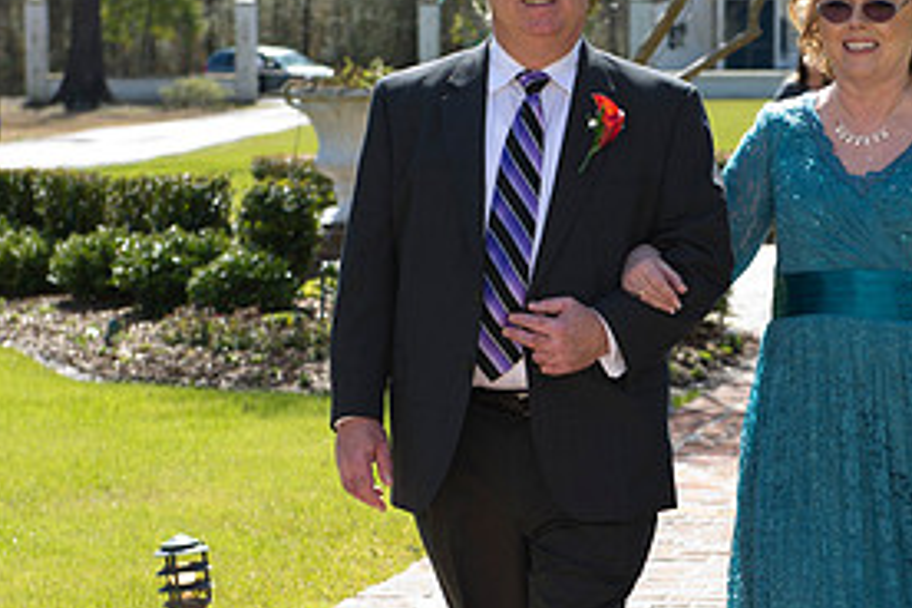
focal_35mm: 147
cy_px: 426
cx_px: 558
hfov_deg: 14.0
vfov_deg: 9.3
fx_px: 3724
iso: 100
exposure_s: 1/200
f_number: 5.6
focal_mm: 70
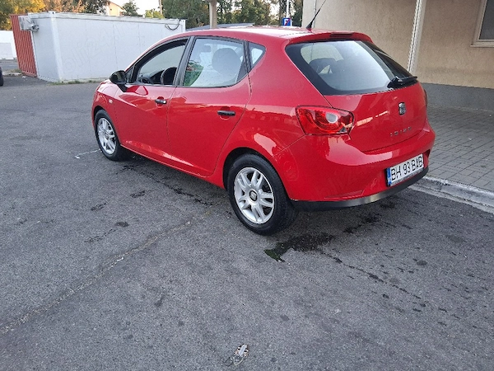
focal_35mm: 26
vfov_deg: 53.1
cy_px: 186
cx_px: 247
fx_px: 371
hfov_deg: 67.3
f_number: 1.8
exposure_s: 1/100
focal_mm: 3.98
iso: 200
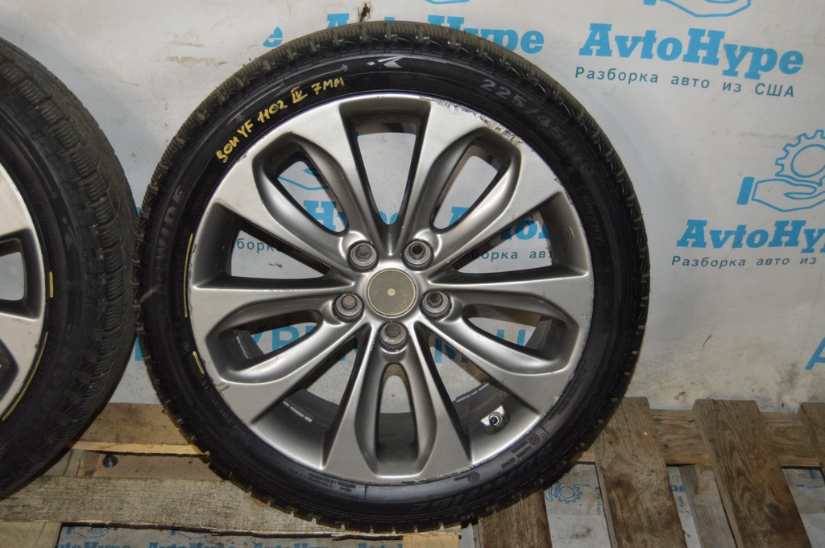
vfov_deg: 26.4
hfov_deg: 38.9
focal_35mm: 51
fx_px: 1168
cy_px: 274
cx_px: 412
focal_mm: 34
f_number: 4.5
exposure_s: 1/60
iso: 1600
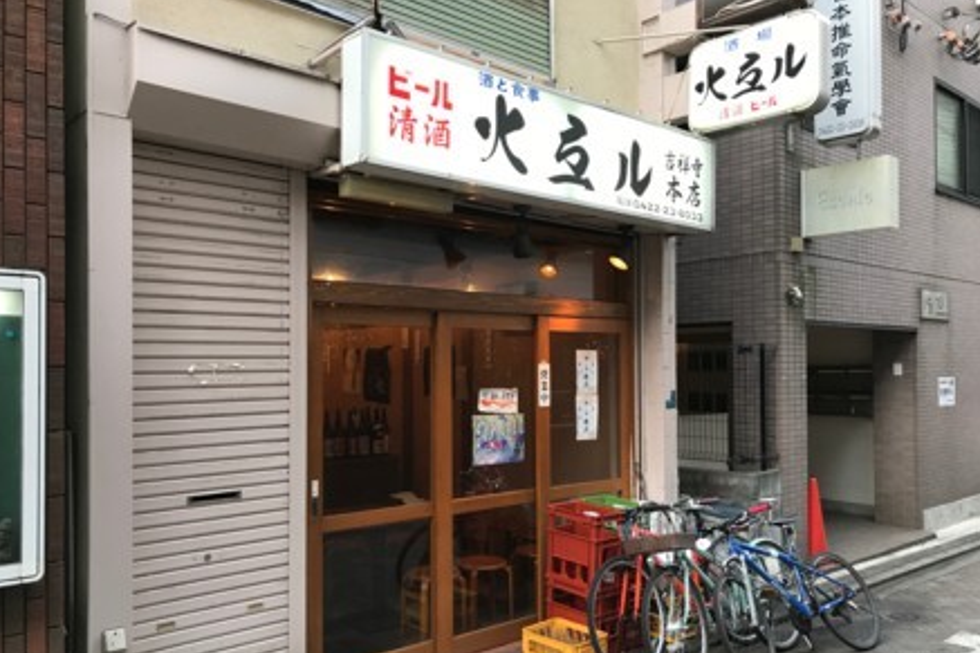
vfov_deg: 43.5
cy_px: 366
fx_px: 816
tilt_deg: +0.5
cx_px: 498
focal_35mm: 30
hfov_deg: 61.9
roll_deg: +0.8
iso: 20
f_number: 1.8
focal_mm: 3.99
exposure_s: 1/33
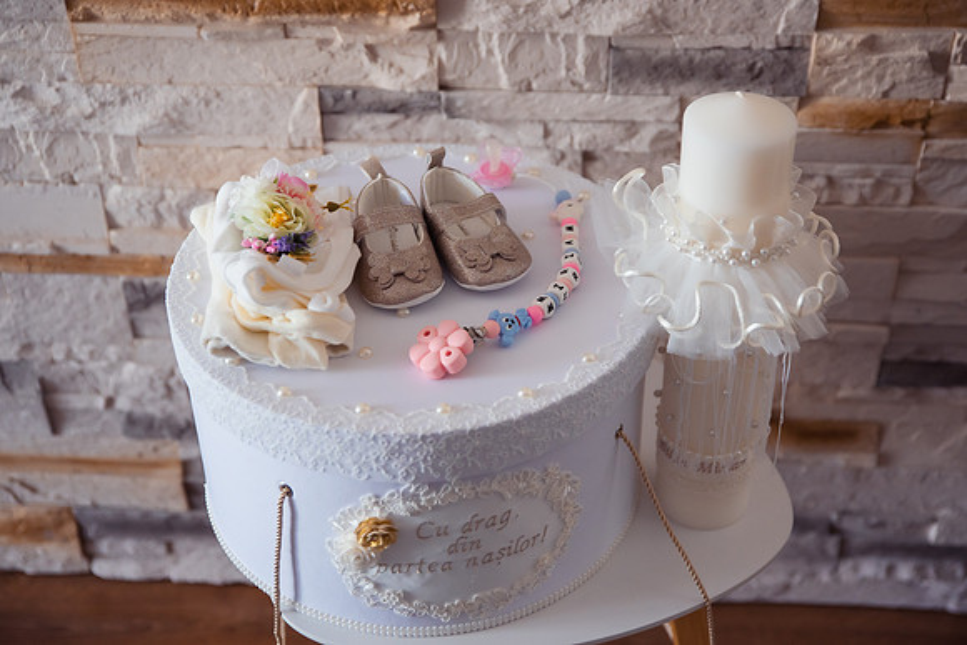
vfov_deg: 24.4
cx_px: 483
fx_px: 1493
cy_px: 311
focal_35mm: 56
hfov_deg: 35.9
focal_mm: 52
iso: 1000
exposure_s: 1/160
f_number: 2.8
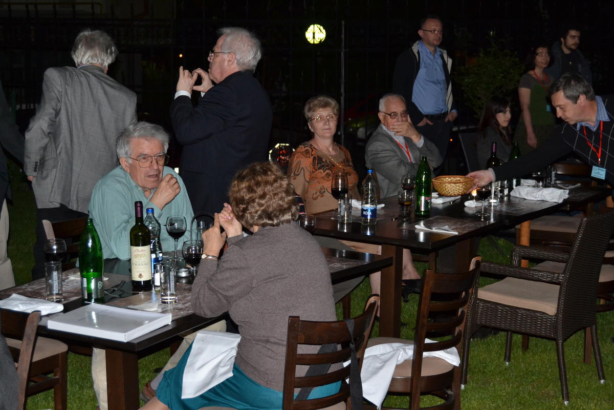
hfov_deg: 29.2
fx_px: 1177
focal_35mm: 69
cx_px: 307
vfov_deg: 19.7
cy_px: 205
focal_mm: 46
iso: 800
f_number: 5.3
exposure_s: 1/60
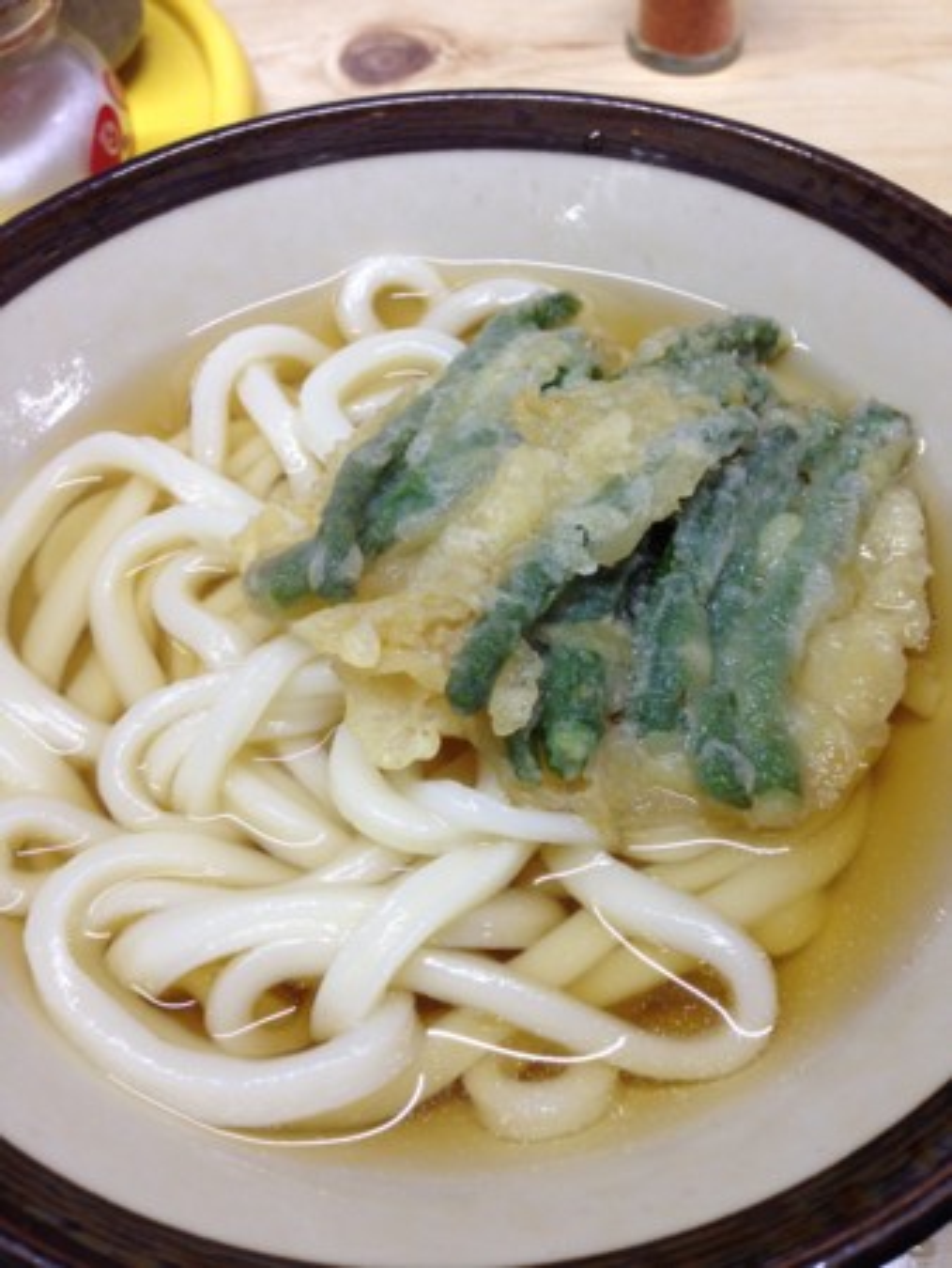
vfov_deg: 55.3
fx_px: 1209
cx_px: 476
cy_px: 634
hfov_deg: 43.0
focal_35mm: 33
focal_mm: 4.12
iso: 80
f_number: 2.4
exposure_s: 1/20
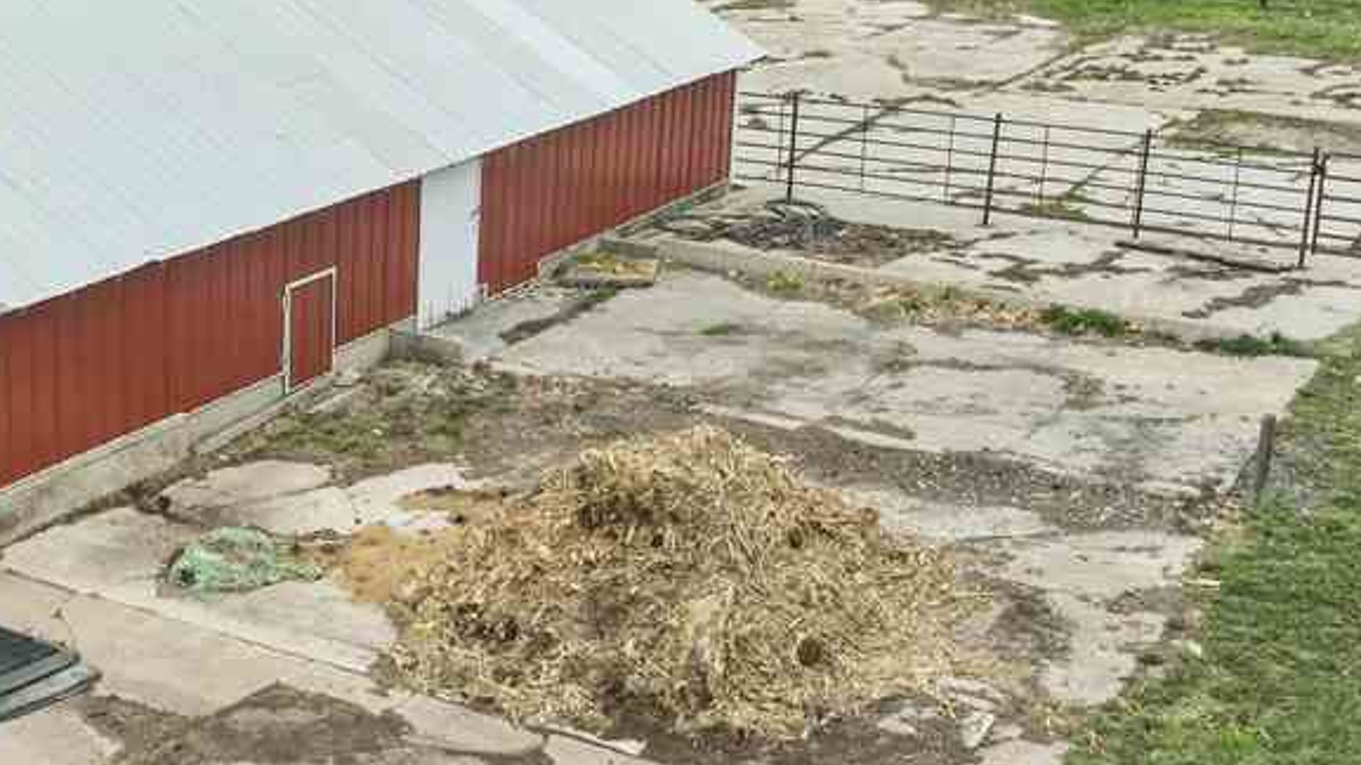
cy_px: 411
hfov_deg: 35.3
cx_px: 351
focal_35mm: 58
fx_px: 2092
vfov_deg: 20.7
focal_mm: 12.3
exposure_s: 1/200
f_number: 2.8
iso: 100
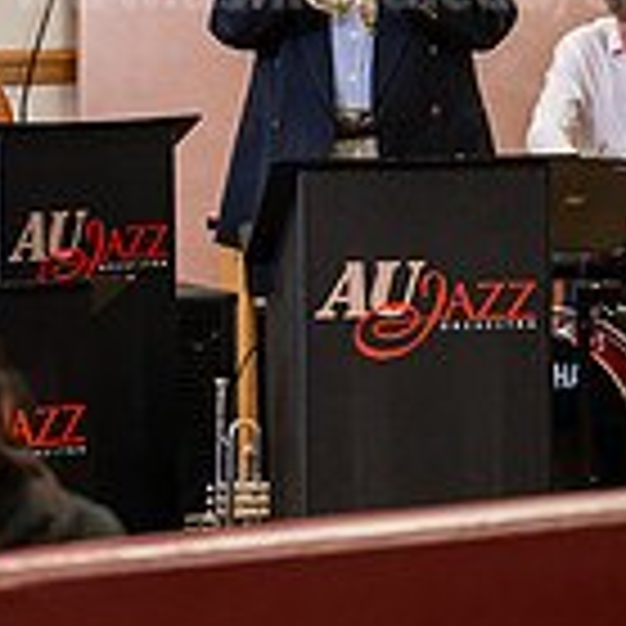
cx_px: -194
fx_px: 5749
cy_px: 83
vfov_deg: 6.2
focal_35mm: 281
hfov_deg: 6.2
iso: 1600
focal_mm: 79
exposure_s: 1/200
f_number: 2.8
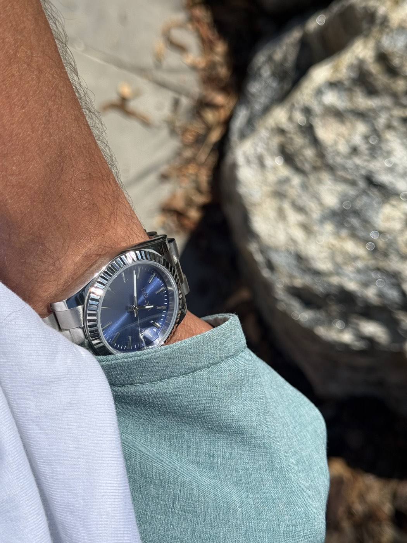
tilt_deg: -73.0
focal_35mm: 48
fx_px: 752
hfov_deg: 30.3
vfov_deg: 39.7
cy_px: 272
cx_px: 204
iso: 64
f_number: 1.78
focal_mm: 6.76
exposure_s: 1/6024
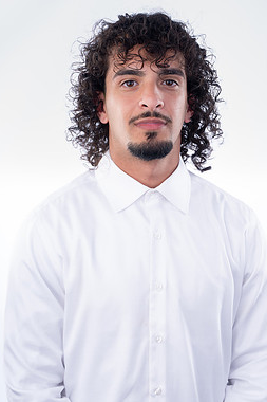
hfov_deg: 16.4
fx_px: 924
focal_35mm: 83
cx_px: 138
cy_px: 204
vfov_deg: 24.5
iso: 100
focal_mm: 70
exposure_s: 1/200
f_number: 8
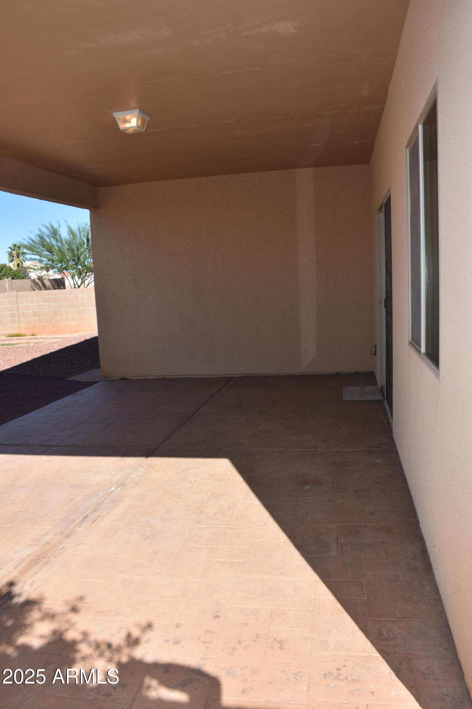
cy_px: 354
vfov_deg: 67.4
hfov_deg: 47.9
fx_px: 531
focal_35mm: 27
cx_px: 236
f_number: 8
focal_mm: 18
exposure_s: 1/250
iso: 100
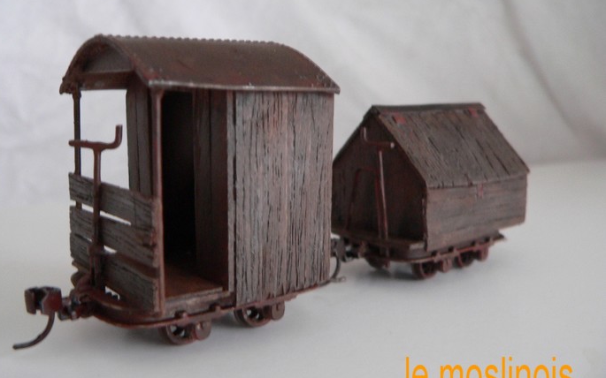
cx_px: 297
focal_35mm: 39
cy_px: 194
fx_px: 644
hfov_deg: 50.4
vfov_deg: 32.8
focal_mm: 6
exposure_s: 1/8
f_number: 2.8
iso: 200
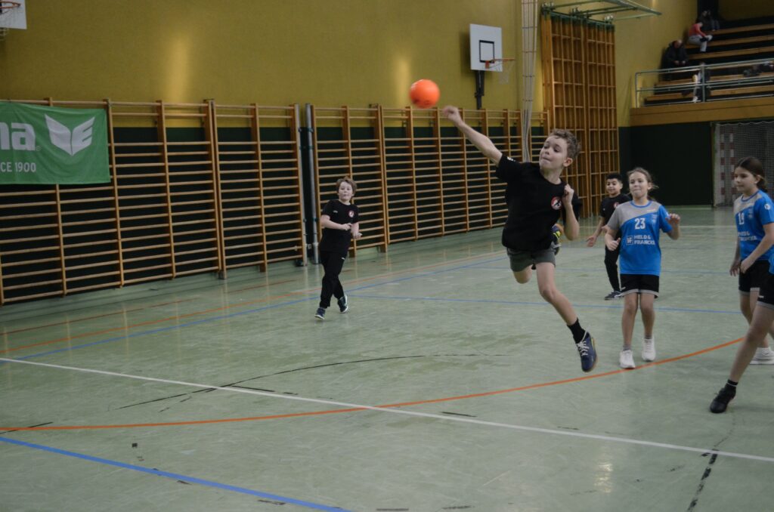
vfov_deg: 29.7
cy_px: 256
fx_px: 965
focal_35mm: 45
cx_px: 387
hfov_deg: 43.7
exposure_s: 1/500
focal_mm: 30
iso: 1600
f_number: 4.5
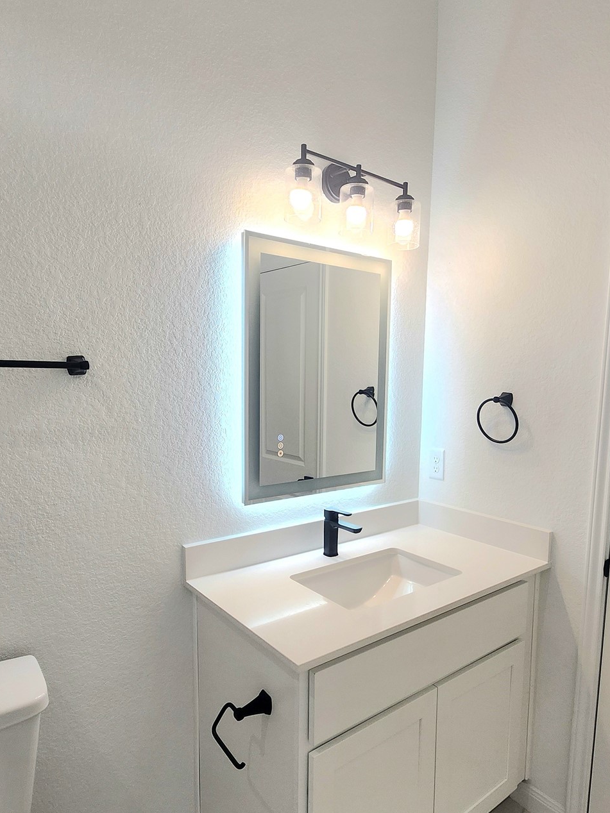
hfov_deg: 63.4
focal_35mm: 21
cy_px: 430
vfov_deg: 78.9
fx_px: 493
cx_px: 305
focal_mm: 1.74
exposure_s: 1/120
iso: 64
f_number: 2.2
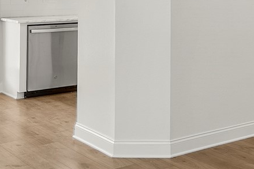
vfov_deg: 16.8
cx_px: 328
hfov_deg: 22.9
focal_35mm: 79
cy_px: -6
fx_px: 557
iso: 100
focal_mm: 16
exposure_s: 1/6
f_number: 8
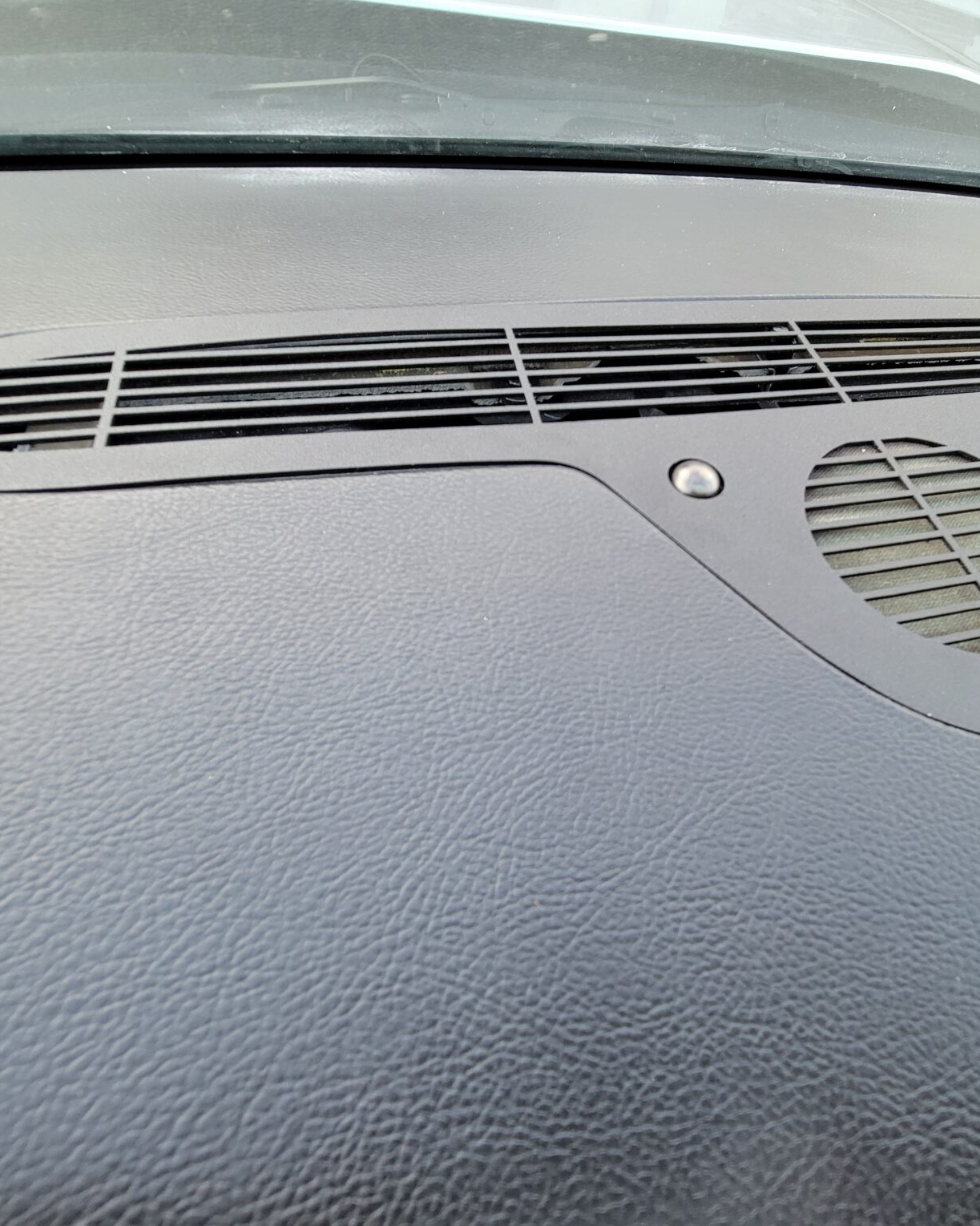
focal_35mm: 17
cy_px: 613
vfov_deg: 89.6
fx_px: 616
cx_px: 614
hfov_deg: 75.6
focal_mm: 2.2
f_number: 2.2
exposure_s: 1/60
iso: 160
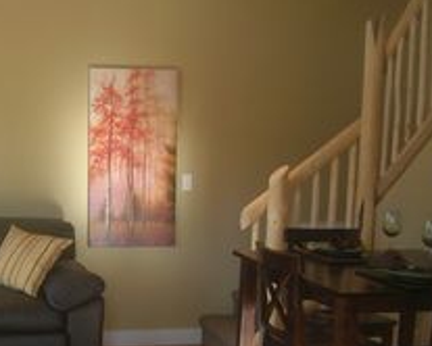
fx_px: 755
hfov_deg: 30.9
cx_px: 71
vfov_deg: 25.6
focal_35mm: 59
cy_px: 242
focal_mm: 5.7
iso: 50
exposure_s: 1/44.8
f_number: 2.9
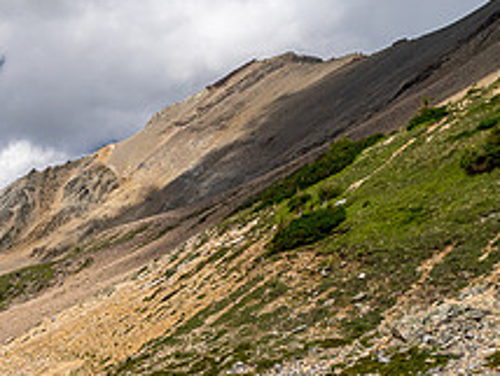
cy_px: 365
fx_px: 940
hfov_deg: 26.5
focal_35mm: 65
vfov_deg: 21.9
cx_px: -100
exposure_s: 1/400
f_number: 8
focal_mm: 12
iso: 200
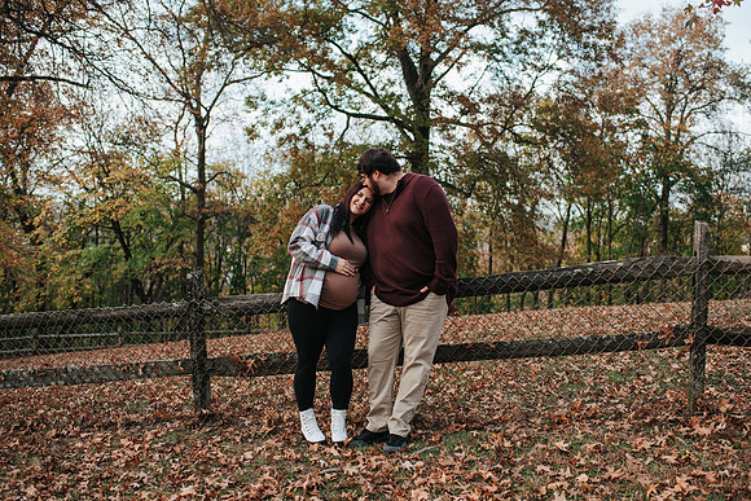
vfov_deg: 35.3
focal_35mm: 38
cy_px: 251
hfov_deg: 51.0
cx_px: 389
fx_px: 787
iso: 160
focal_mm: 35
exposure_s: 1/320
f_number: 2.8
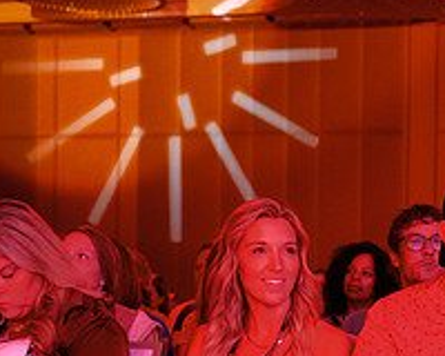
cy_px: 404
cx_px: 521
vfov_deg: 11.2
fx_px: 1791
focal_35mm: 136
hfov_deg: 13.8
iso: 2000
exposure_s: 1/60
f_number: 4
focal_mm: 50
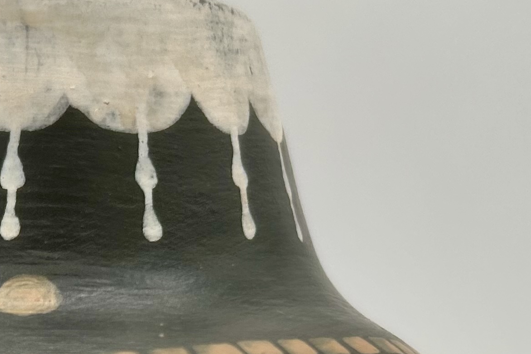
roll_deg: -0.3
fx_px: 1372
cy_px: 588
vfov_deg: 13.5
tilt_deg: -14.5
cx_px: 66
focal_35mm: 93
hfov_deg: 21.5
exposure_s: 1/840
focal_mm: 5.7
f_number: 1.5
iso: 50
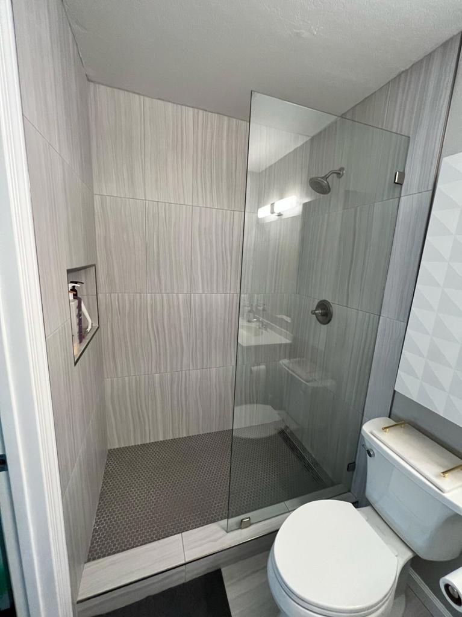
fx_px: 232
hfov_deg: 89.9
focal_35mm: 13
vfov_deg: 106.2
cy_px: 308
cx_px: 231
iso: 400
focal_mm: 1.57
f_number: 1.8
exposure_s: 1/60
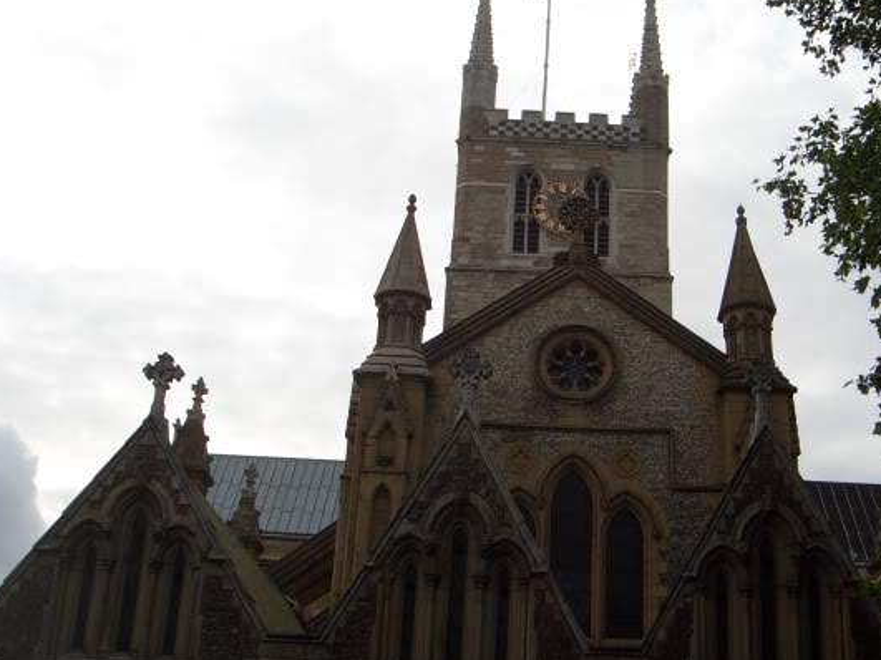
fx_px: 1196
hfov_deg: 40.3
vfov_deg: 30.9
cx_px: 521
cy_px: 335
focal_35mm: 47
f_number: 4.8
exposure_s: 1/640
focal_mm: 8
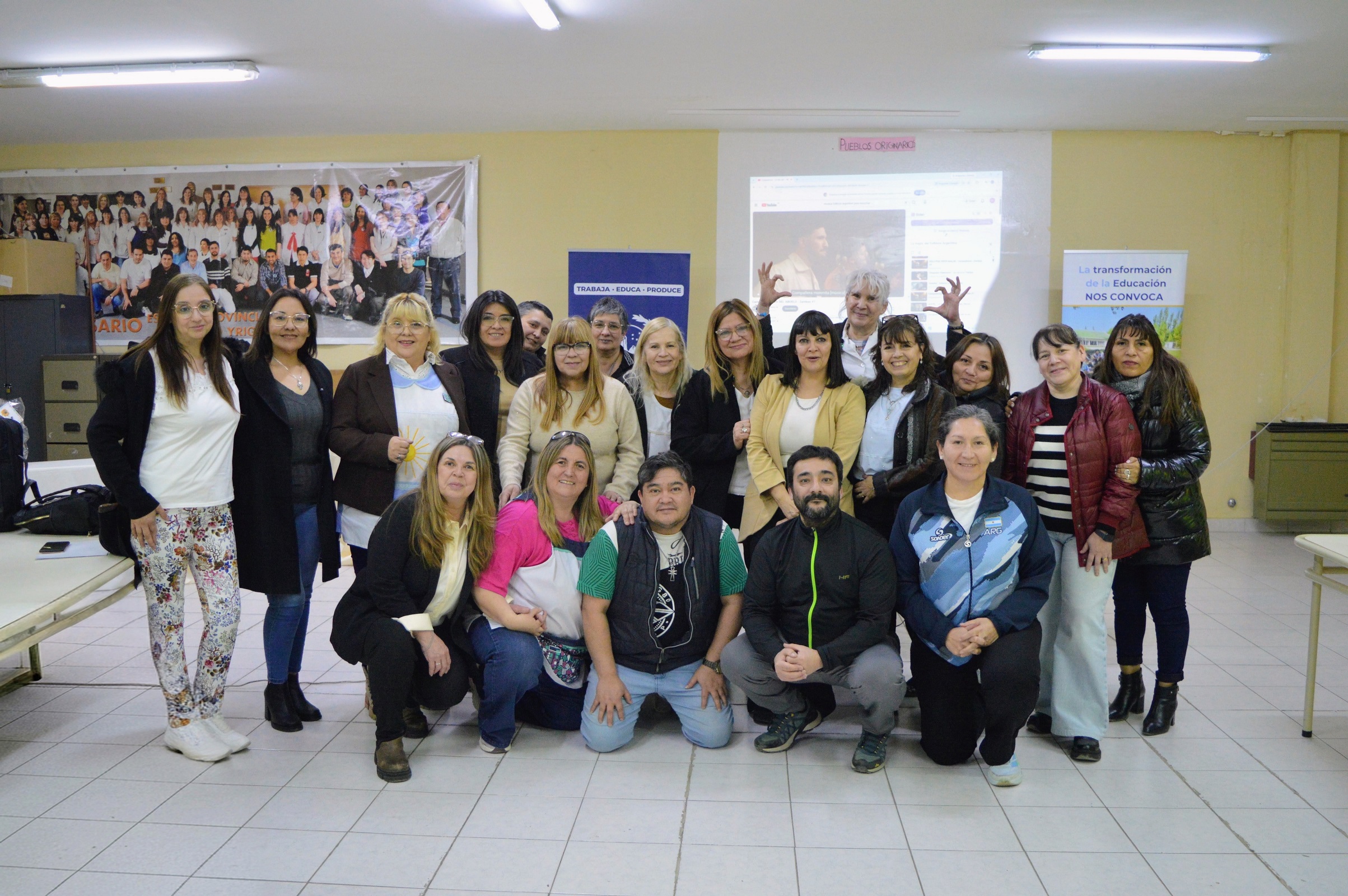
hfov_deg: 59.5
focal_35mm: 32
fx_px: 1178
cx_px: 674
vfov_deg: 41.6
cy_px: 448
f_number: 3.8
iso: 1600
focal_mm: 21
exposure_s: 1/80
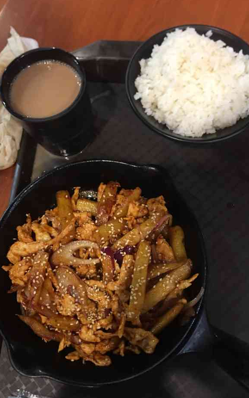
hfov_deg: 40.6
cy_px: 198
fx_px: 337
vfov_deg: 61.2
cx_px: 134
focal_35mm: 31
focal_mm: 4.15
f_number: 2.2
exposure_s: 1/10
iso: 80
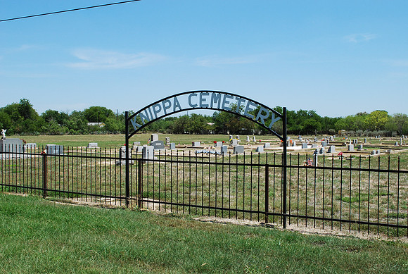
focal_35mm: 39
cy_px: 137
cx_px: 204
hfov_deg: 49.5
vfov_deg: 34.3
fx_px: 443
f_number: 13
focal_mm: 26
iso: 200
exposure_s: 1/200
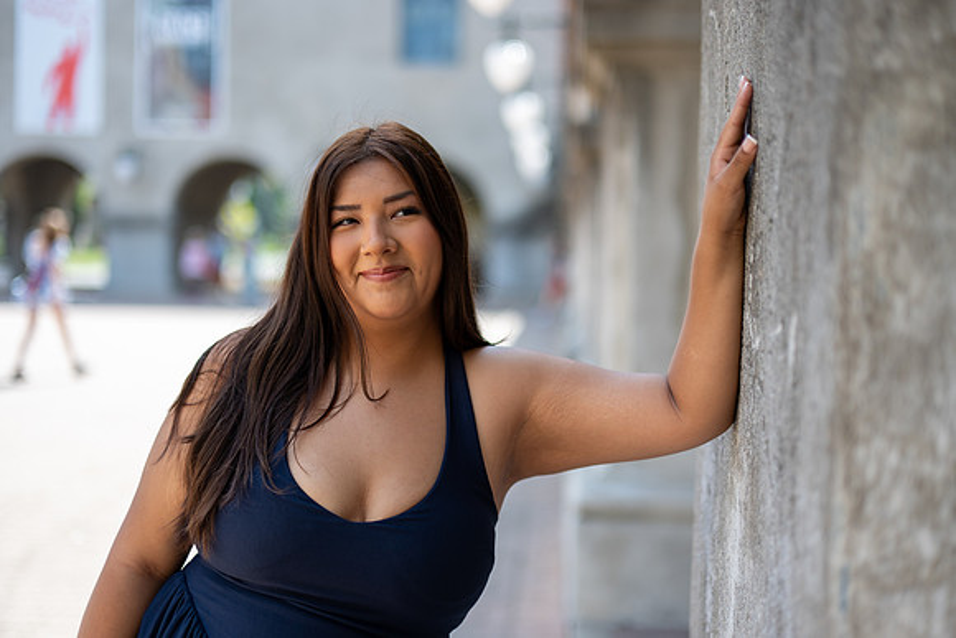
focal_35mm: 50
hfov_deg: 39.6
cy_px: 319
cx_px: 478
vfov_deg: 27.0
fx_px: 1328
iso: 200
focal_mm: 50
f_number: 1.6
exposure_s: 1/2500
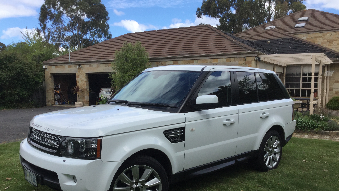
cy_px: 124
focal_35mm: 34
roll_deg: -1.1
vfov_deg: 34.4
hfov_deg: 58.0
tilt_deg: -8.5
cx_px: 169
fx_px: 306
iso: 25
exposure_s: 1/981
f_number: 2.4
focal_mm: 3.3
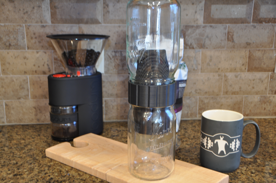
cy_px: 92
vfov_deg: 28.9
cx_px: 138
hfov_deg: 42.4
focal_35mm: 46
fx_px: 356
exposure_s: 1/4
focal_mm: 31
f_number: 4
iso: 200
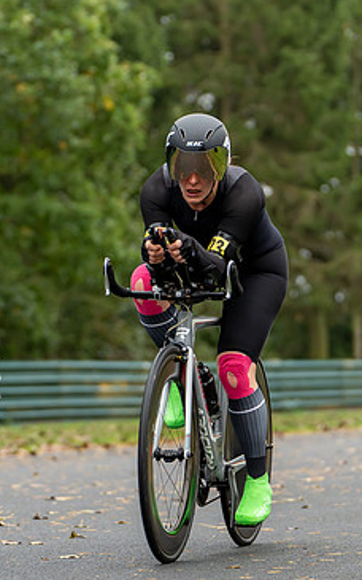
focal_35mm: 208
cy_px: 277
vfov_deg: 10.1
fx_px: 3285
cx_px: 188
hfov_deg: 6.3
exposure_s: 1/1000
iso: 1000
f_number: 2.8
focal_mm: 107
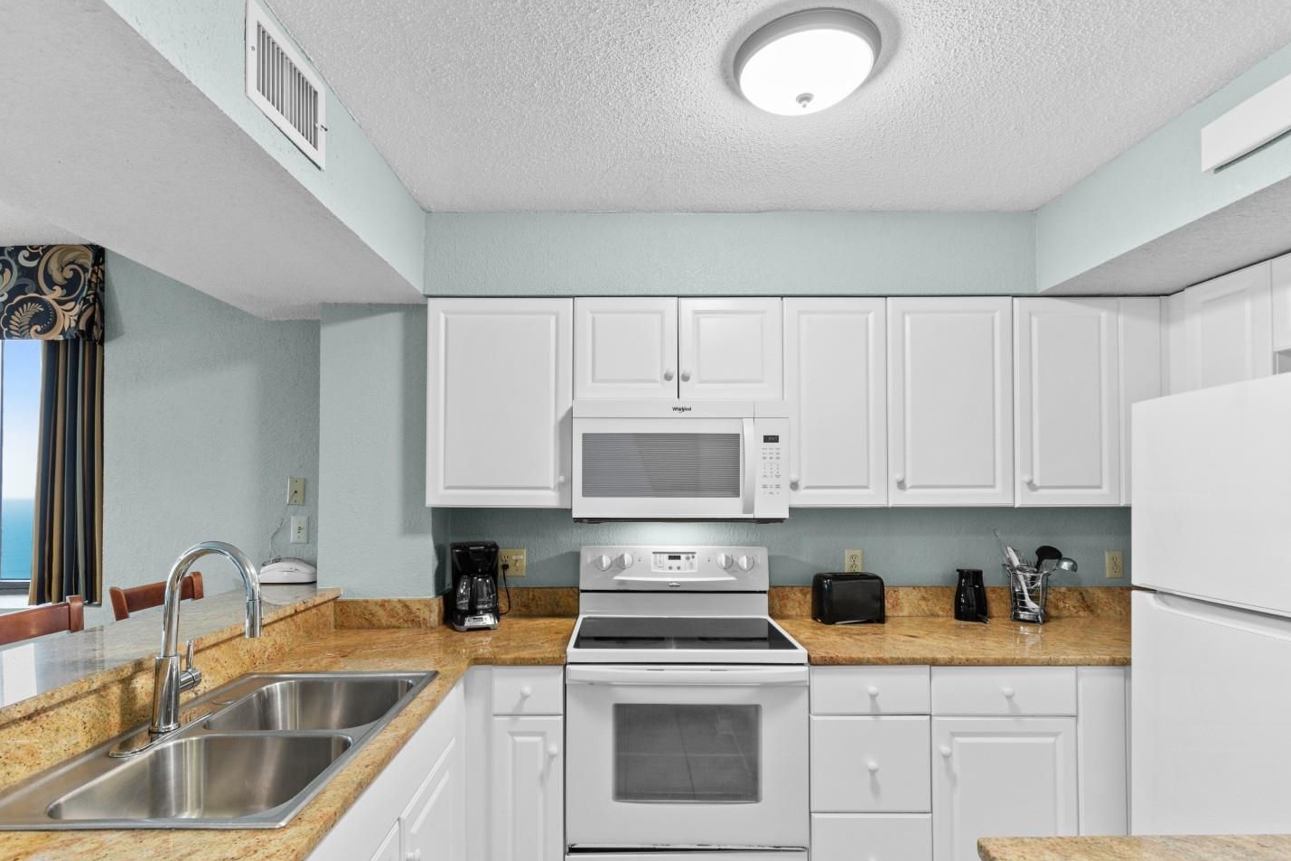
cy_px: 473
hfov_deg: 93.2
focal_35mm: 17
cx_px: 617
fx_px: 610
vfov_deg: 70.3
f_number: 4.5
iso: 100
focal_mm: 10
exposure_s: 1/4
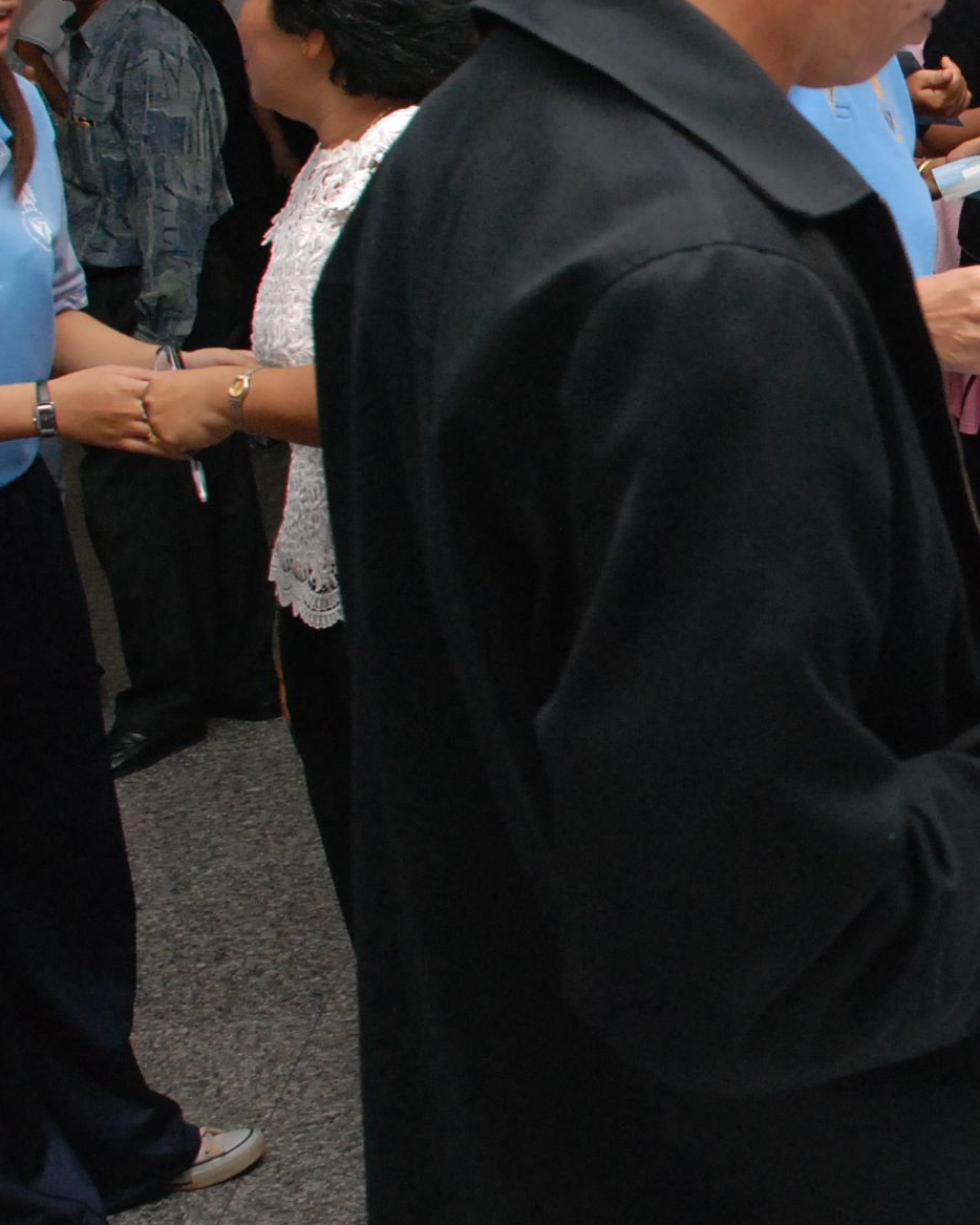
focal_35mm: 63
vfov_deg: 29.8
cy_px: 413
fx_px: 2283
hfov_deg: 21.6
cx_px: 1314
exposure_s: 1/125
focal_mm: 18
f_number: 5.6
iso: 1000
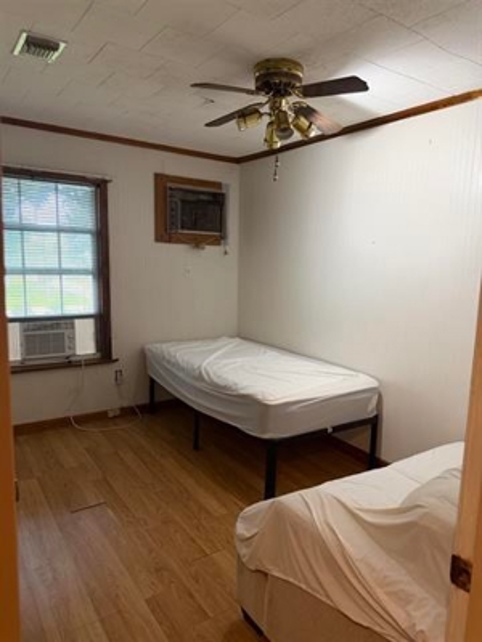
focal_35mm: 24
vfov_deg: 71.6
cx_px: 241
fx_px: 446
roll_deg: -1.4
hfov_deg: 56.8
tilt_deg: -9.0
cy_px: 321
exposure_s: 1/60
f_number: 1.78
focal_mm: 6.76
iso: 400
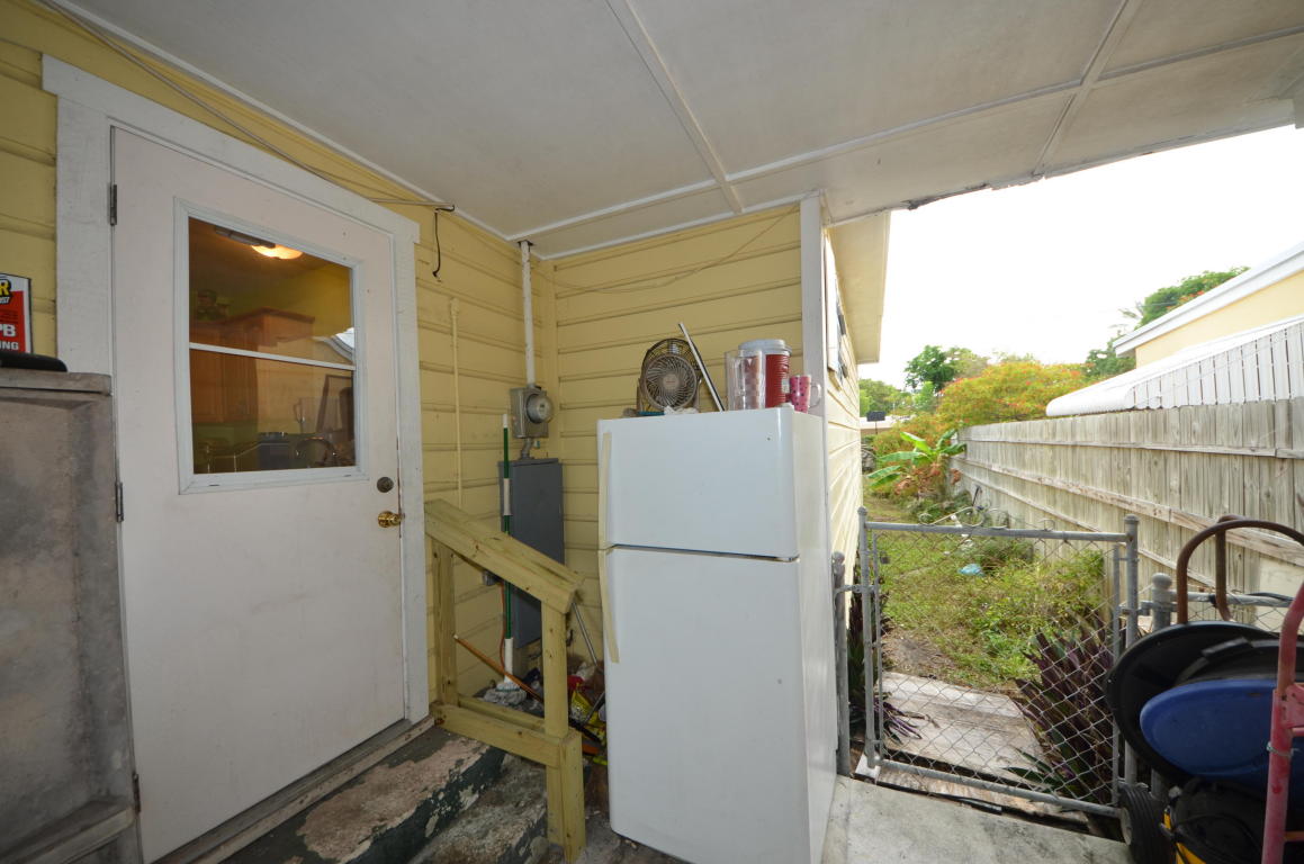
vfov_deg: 89.8
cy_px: 432
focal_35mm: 12
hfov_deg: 112.7
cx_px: 652
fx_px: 434
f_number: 5
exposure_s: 1/100
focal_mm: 8
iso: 200
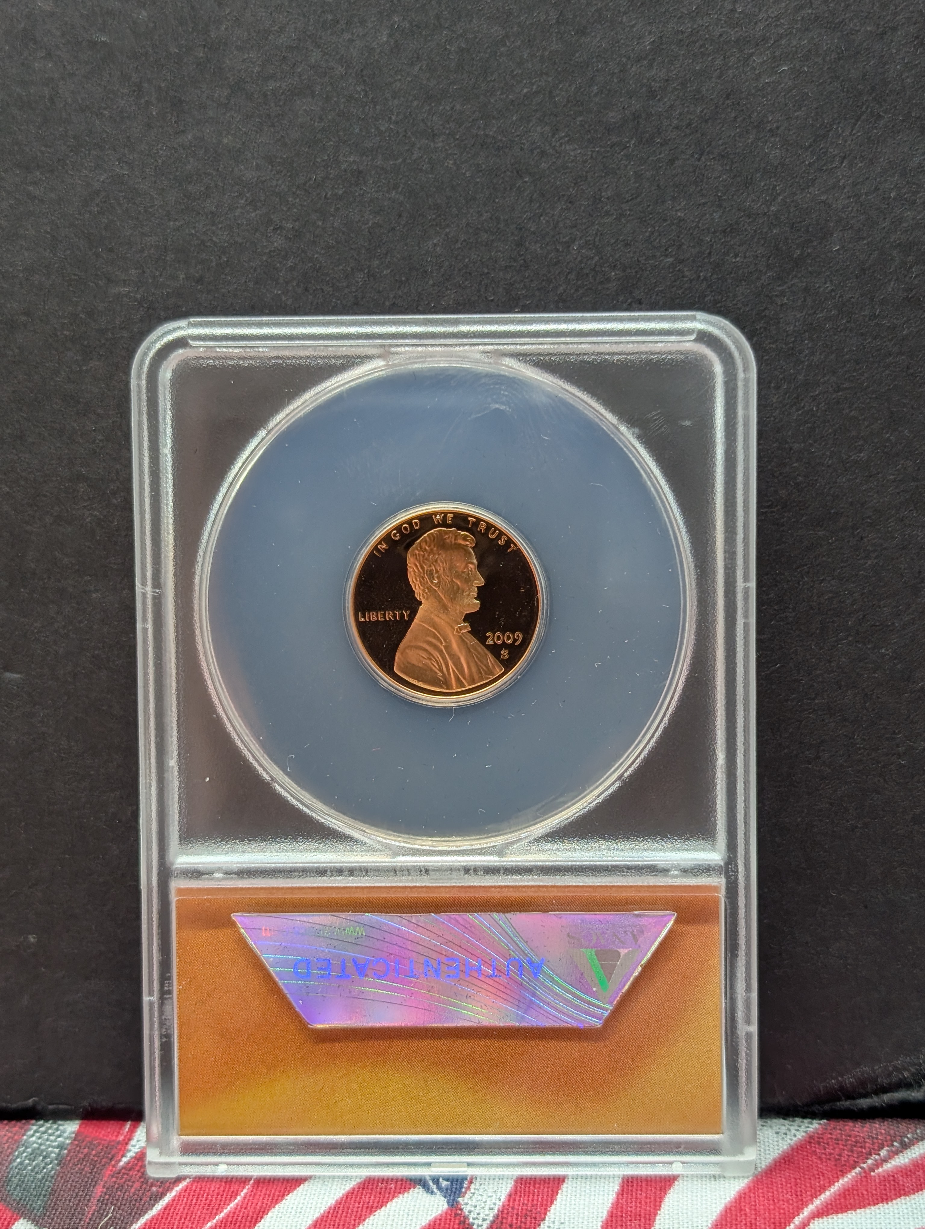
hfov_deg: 29.7
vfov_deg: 38.9
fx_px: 1741
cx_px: 462
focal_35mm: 49
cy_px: 614
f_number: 1.68
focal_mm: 6.9
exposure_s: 1/73.7
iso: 70
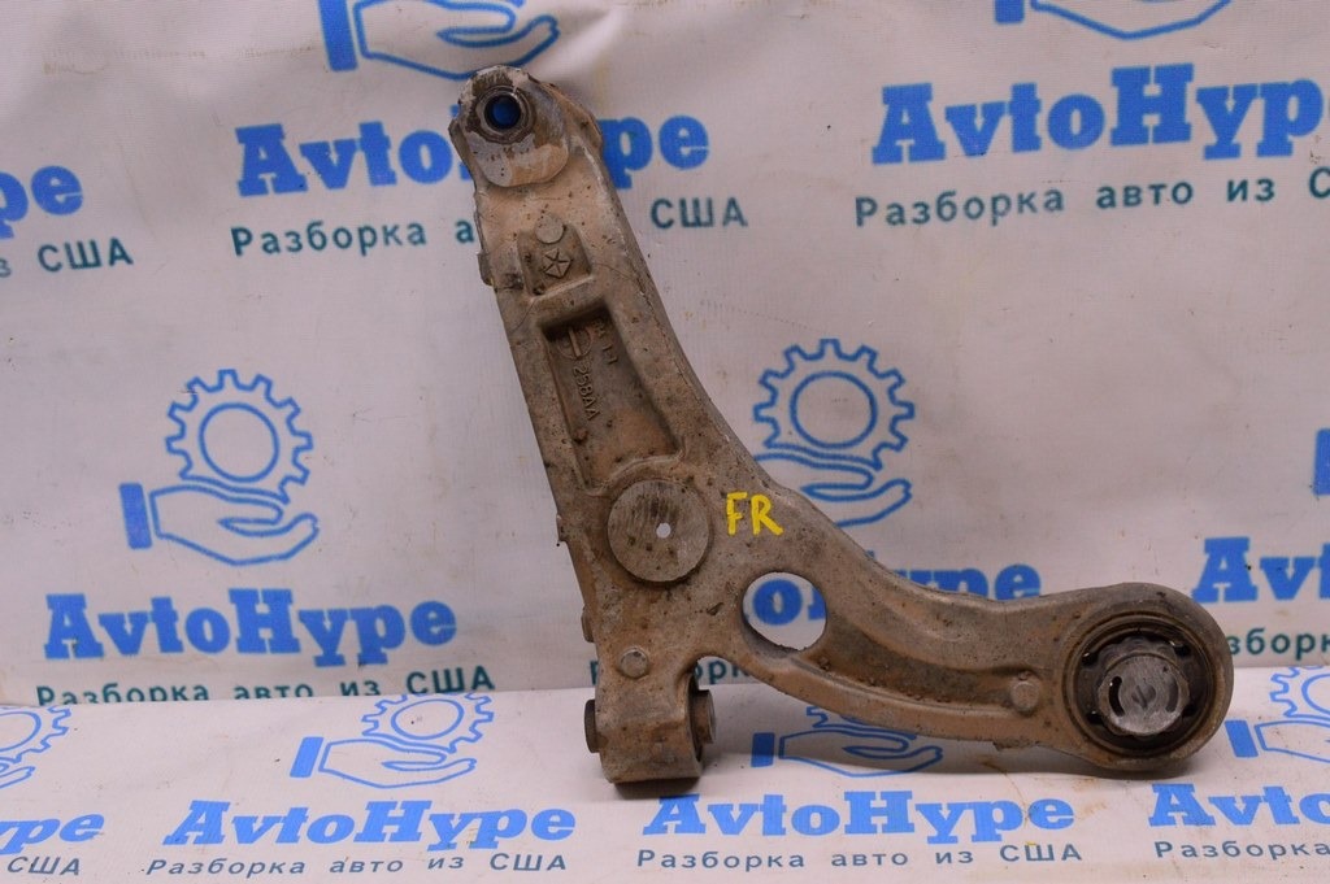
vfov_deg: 26.4
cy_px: 442
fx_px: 1883
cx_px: 665
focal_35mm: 51
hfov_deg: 38.9
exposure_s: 1/125
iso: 1600
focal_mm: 34
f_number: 8
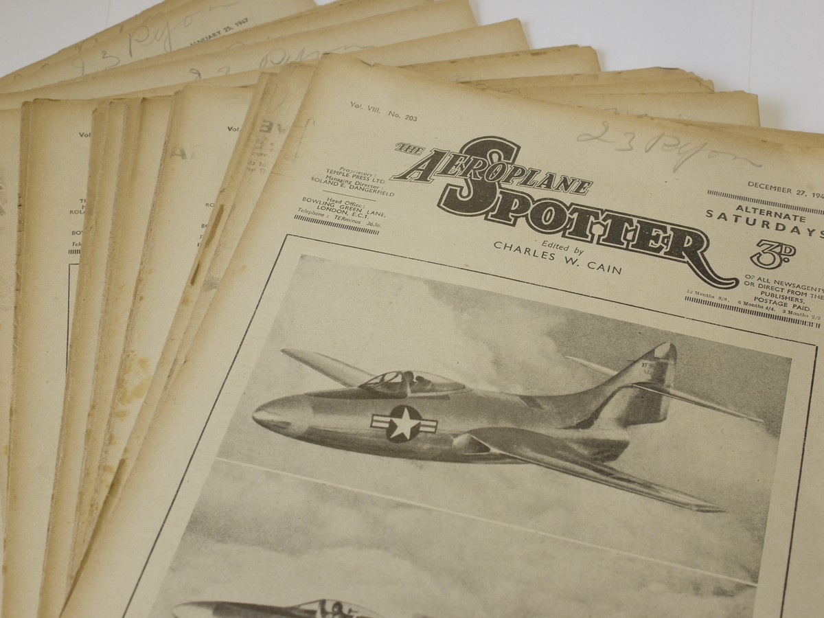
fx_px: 1428
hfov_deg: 32.2
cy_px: 309
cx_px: 412
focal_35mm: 60
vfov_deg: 24.4
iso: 250
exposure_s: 1/40
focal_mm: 30
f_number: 7.1
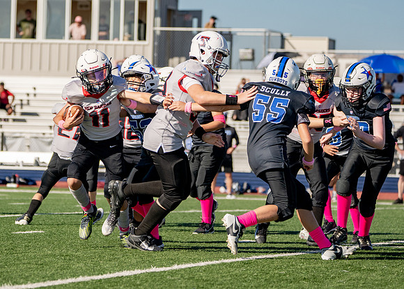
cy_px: 136
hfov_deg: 8.5
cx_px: 125
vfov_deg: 6.1
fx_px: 2703
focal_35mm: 236
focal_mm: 169
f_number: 5.6
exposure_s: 1/2500
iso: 320
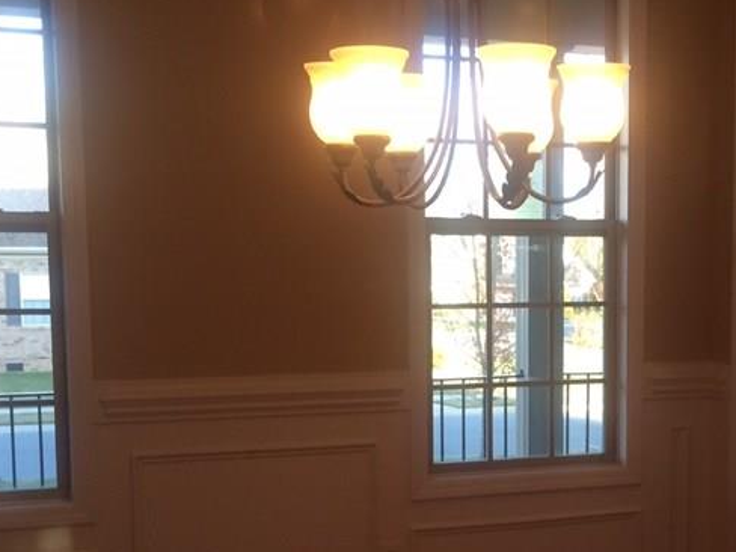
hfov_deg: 30.2
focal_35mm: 63
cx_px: 557
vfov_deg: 23.1
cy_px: 401
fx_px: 1339
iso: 40
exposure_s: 1/40
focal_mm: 4.12
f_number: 2.2
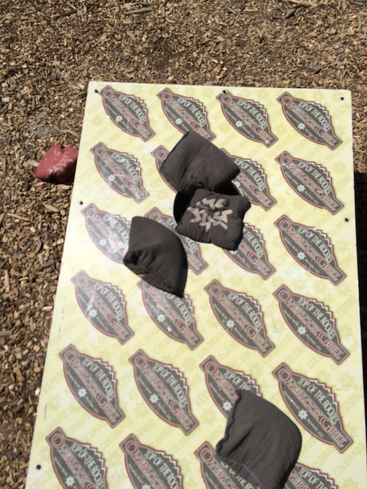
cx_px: 184
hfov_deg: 48.2
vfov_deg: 61.7
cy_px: 244
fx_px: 410
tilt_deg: -59.3
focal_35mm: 29
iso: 32
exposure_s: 1/6849
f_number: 2.2
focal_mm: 4.15
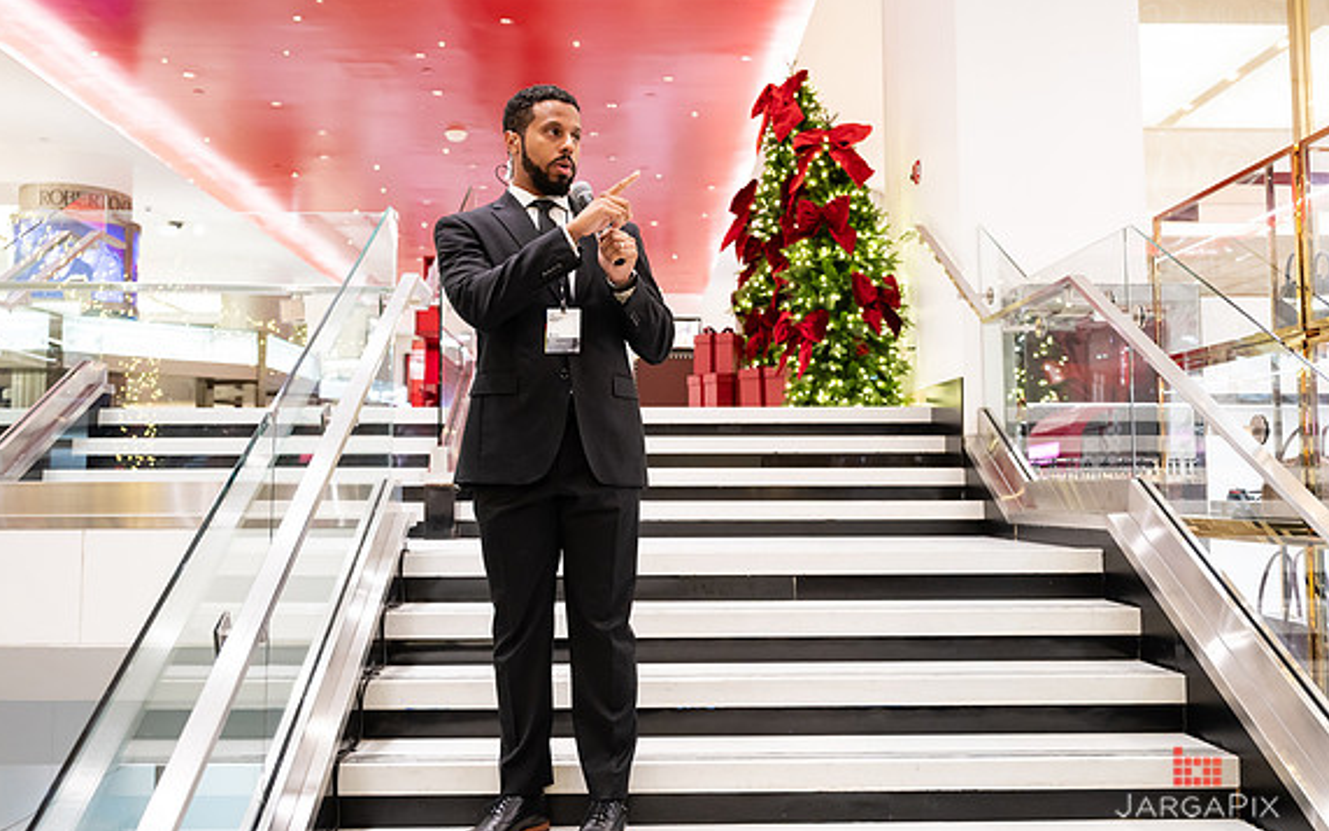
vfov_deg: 37.3
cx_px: 667
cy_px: 389
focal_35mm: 34
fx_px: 1232
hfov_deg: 56.7
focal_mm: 29.5
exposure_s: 1/160
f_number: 3.2
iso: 1250
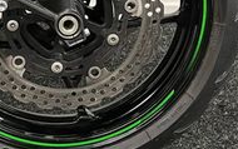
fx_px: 604
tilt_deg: -16.7
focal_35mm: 93
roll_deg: +0.3
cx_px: 60
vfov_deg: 13.7
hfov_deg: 22.1
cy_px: -29
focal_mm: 5.1
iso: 250
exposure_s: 1/50
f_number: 1.6
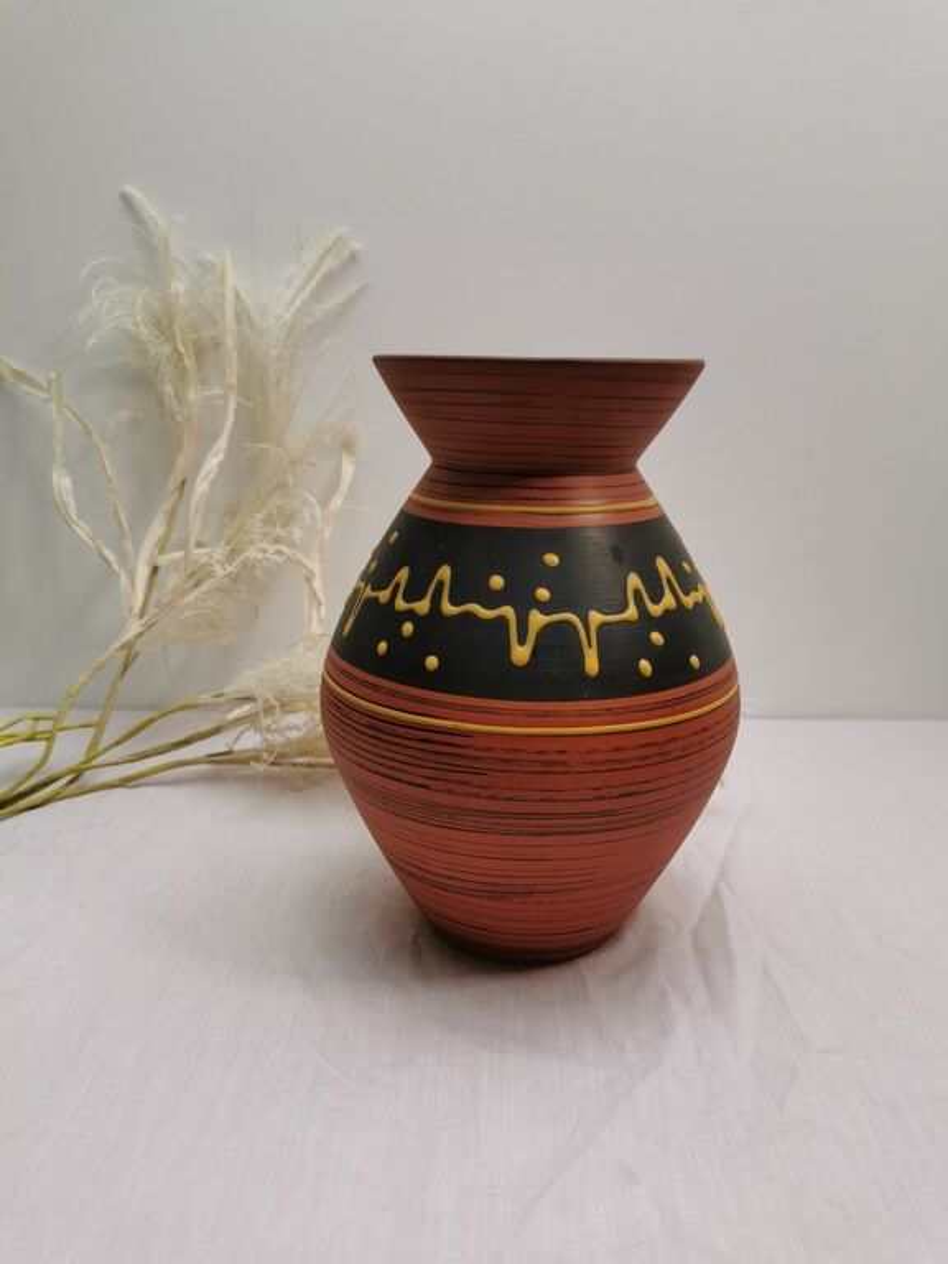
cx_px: 474
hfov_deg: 51.4
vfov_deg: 65.3
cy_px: 632
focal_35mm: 27
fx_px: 986
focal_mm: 5.58
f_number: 1.8
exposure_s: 1/158
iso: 50
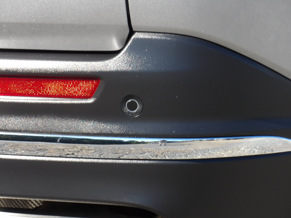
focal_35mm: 363
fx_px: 3052
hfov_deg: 5.5
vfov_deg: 4.1
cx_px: 146
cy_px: 109
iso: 100
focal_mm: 65.2
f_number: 4.2
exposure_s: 1/164
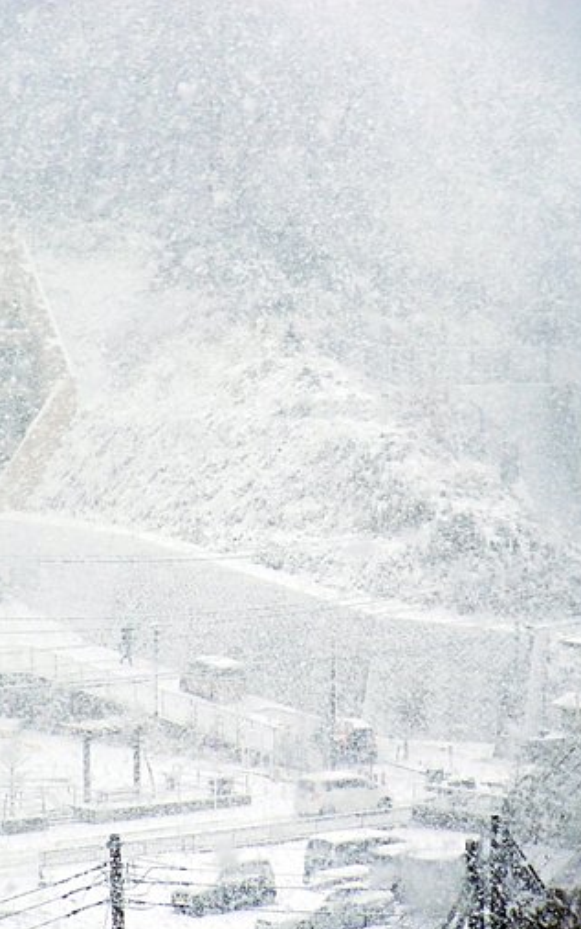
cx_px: 246
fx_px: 3875
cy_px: 467
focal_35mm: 153
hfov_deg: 8.6
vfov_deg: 13.7
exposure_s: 1/160
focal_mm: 25.5
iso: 400
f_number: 6.3
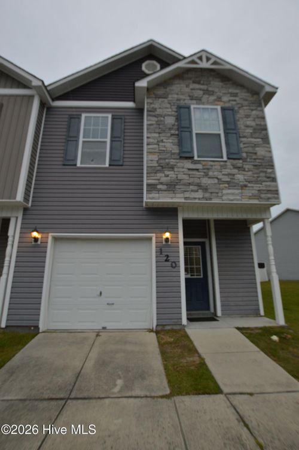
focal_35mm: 15
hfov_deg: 77.2
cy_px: 225
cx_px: 150
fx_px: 187
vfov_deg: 100.4
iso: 400
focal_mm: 10
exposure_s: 1/125
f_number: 5.6
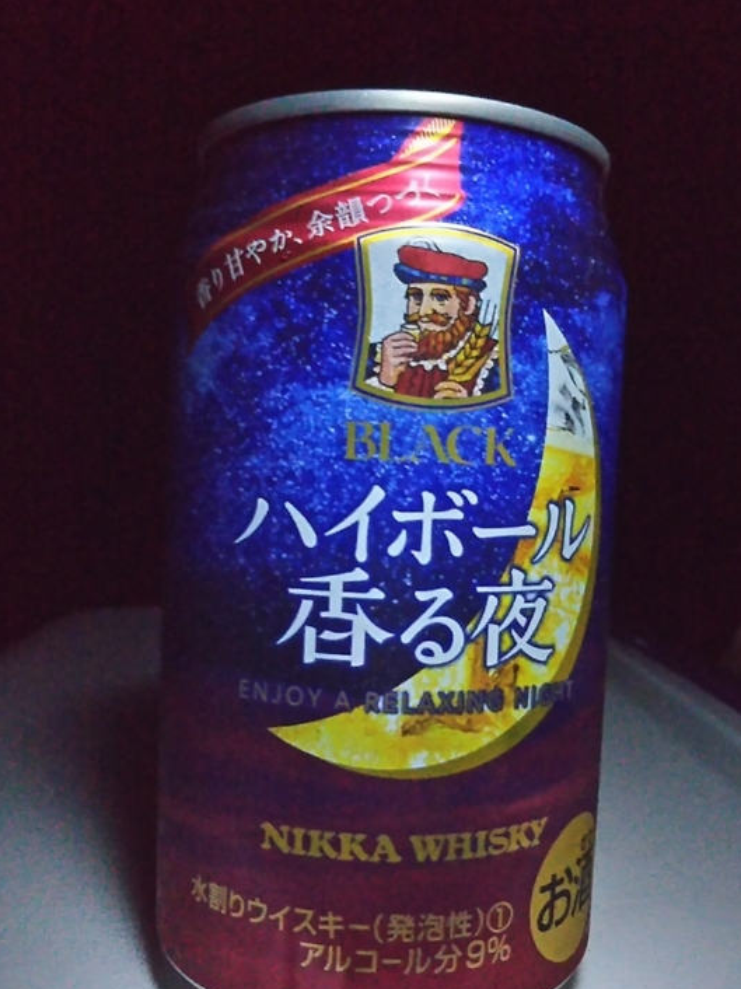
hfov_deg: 41.7
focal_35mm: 34
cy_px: 537
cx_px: 395
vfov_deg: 53.9
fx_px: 971
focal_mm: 4
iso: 1600
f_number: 2.2
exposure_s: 1/9
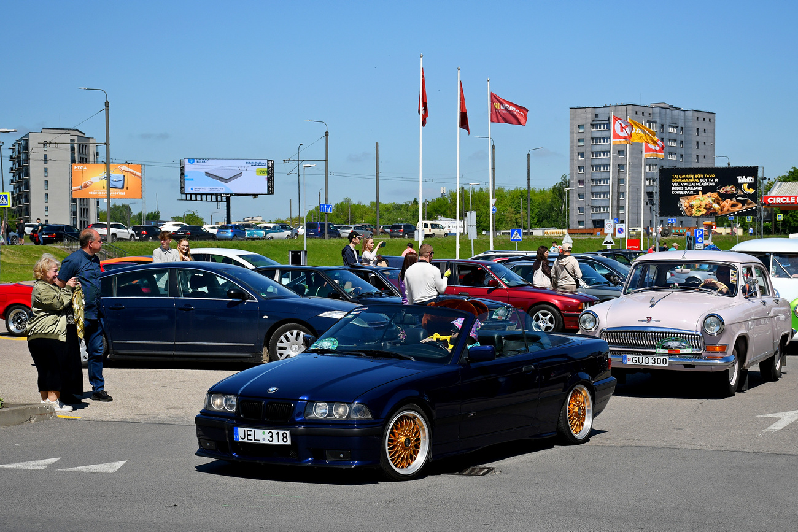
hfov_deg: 30.1
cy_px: 266
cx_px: 399
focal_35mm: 67
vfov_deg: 20.3
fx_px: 1485
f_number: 6.3
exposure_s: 1/1600
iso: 200
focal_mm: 45
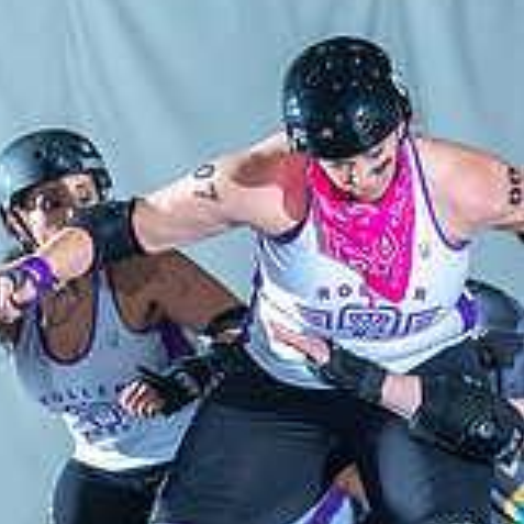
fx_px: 6919
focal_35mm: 404
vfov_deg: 4.3
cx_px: -428
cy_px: 433
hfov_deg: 4.3
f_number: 7.1
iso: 800
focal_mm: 130
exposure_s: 1/160
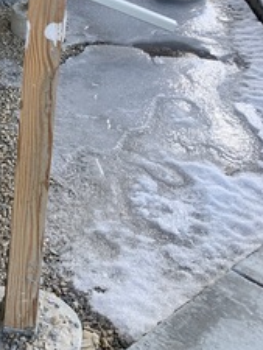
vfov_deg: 24.0
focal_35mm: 77
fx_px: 779
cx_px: -120
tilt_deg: -13.9
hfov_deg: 17.4
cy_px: -18
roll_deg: -2.3
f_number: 1.8
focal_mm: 4.25
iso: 25
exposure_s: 1/289
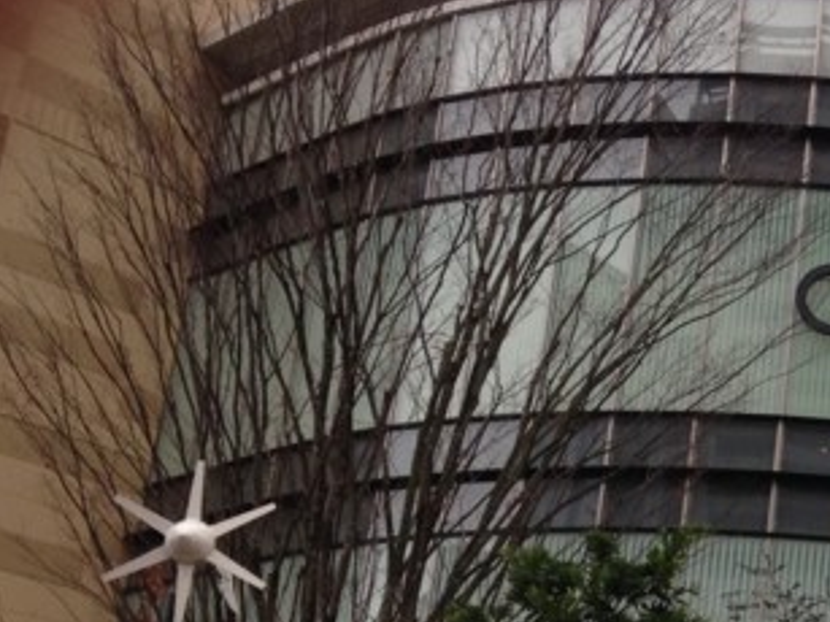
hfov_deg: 21.0
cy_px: 533
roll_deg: -4.0
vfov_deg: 17.0
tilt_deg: +17.2
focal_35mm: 86
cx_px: 1033
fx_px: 2061
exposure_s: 1/120
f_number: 2.4
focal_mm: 4.12
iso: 80
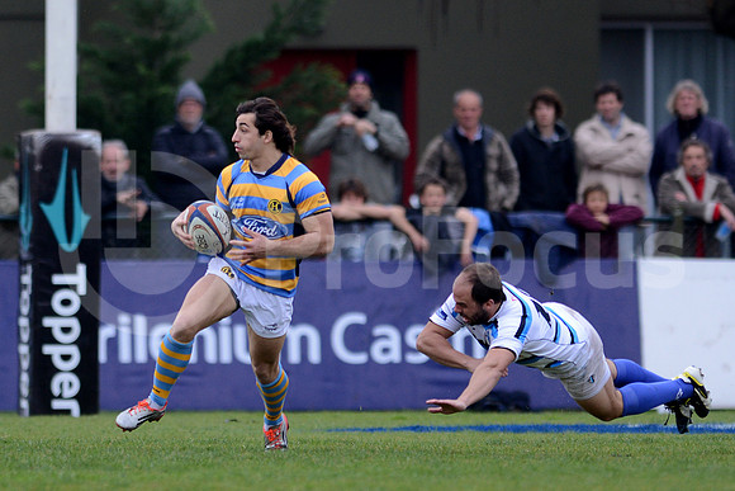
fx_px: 8577
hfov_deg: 4.9
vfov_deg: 3.3
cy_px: 246
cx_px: 368
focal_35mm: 420
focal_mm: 420
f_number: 4
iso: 800
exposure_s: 1/1250
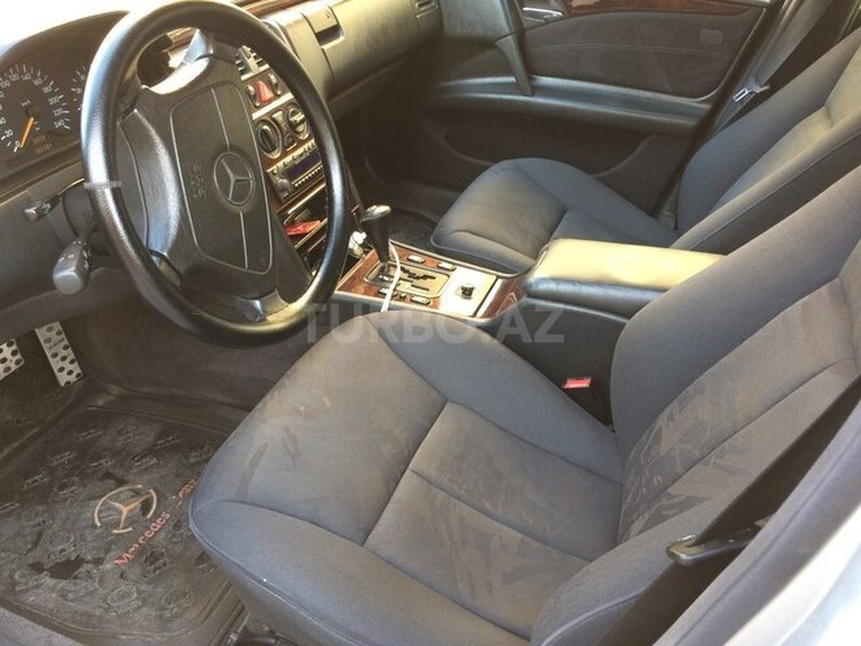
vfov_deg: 48.2
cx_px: 430
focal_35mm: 29
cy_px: 323
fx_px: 721
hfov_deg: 61.7
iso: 100
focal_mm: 4.15
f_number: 2.2
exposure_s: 1/33
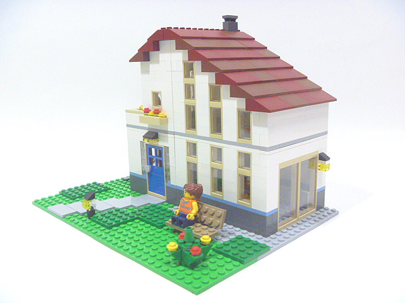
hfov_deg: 52.6
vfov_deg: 40.7
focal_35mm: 35
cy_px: 152
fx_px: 409
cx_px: 202
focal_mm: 6.3
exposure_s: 1/40
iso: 800
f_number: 3.5
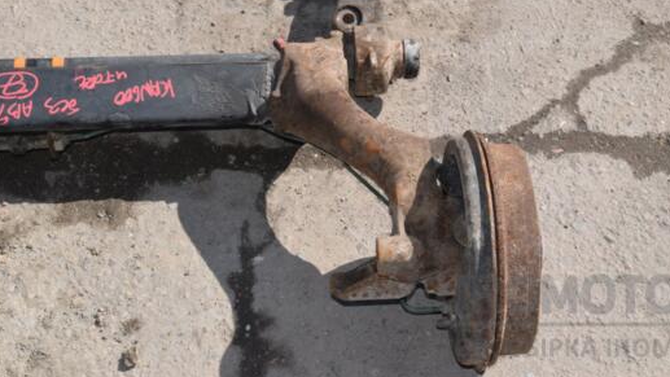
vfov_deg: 16.5
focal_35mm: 73
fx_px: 1297
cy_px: 122
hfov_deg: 28.9
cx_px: 382
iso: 800
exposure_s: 1/200
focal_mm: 40
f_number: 25
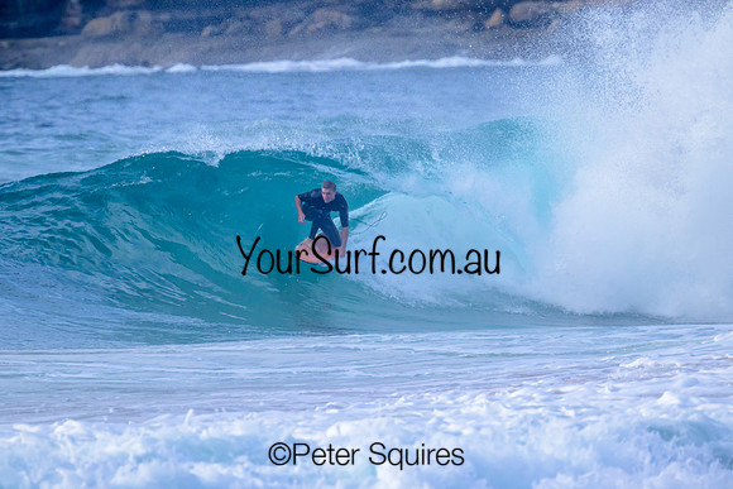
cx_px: 366
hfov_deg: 2.6
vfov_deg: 1.7
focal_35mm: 800
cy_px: 244
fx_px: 16292
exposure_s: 1/2000
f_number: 11
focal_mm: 800
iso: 2000
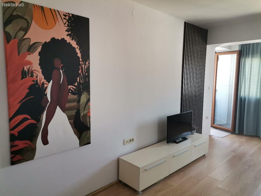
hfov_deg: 67.3
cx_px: 130
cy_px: 98
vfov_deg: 53.1
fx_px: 196
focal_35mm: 26
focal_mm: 4.75
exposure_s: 1/100
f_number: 1.8
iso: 320
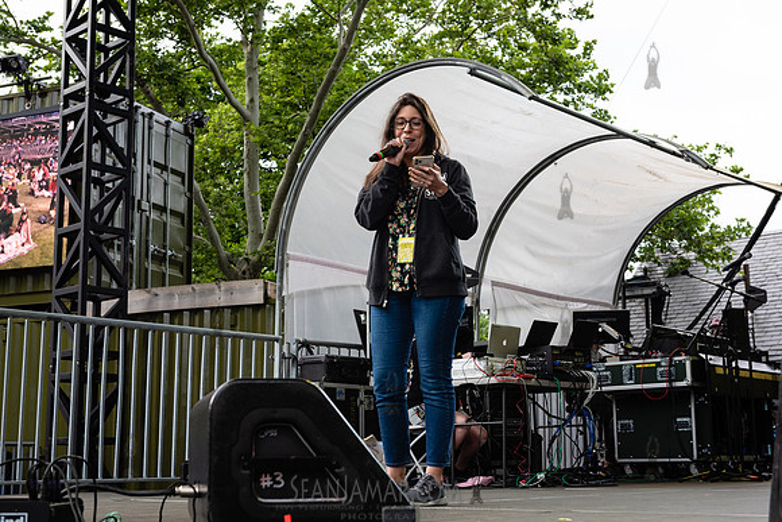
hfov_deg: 40.5
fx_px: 1059
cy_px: 262
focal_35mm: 49
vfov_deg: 27.7
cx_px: 373
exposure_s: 1/500
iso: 640
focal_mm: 45
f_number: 4.5
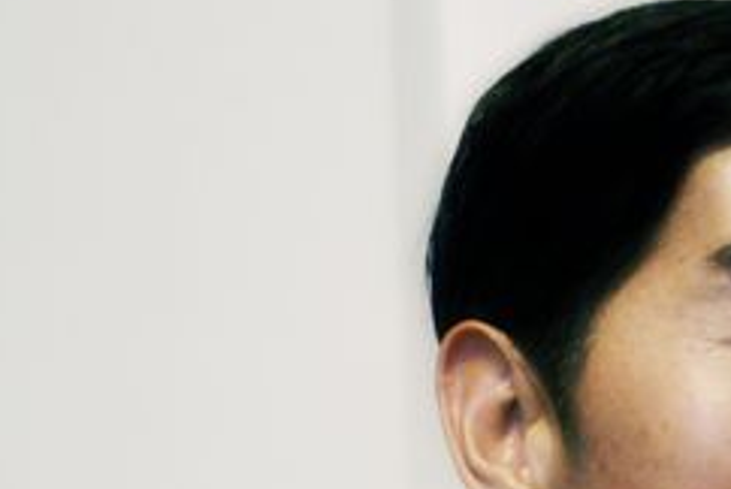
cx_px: 852
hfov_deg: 6.9
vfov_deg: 4.6
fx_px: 6058
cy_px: 567
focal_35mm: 298
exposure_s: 1/15
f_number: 5.6
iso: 800
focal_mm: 60
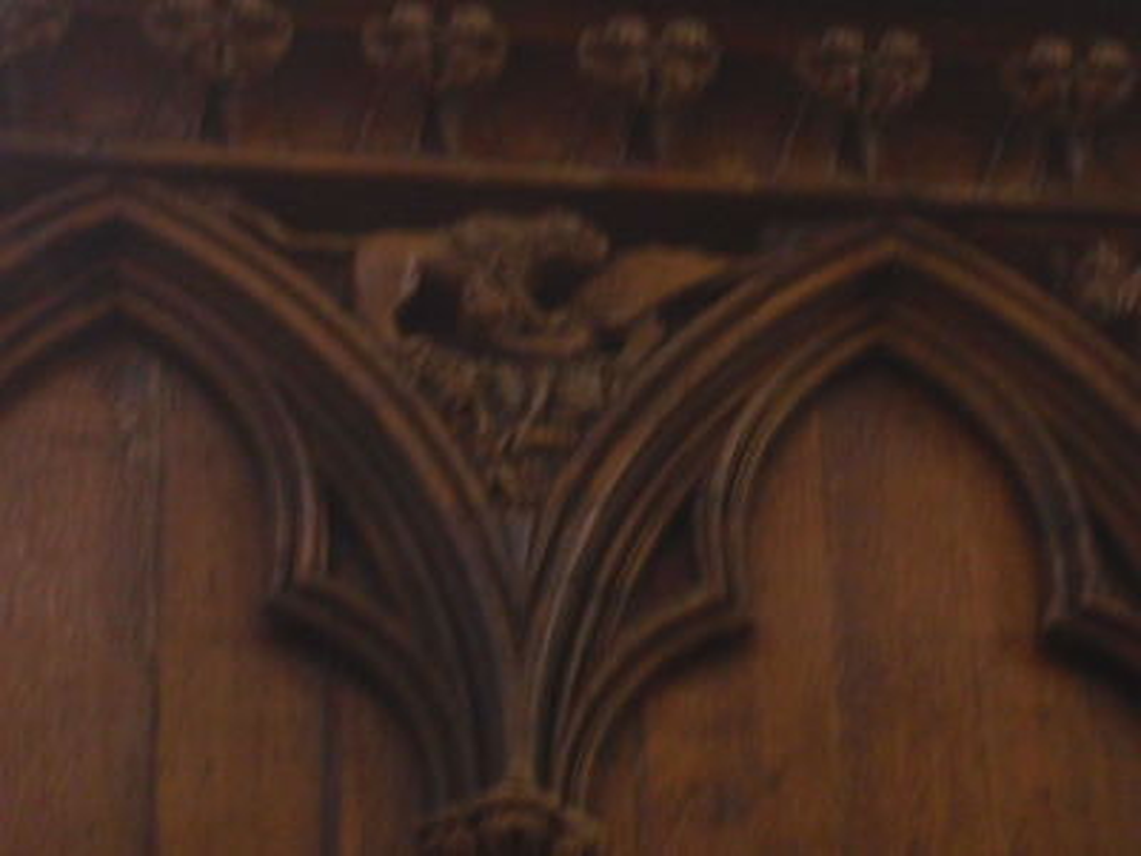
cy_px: 428
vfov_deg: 13.2
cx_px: 570
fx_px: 3692
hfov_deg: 17.6
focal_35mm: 112
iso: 400
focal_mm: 18.6
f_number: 5.9
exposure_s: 1/2
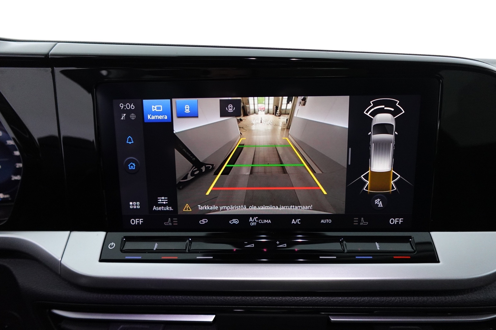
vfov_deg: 61.9
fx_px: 276
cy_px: 165
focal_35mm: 20
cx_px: 248
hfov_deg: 84.0
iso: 1000
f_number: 2
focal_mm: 7.6
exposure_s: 1/80
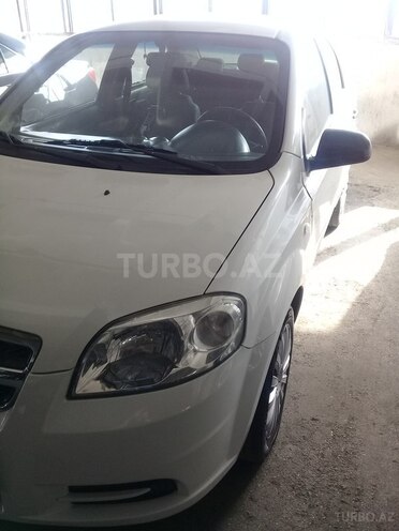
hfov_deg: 45.4
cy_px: 266
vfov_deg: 58.4
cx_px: 200
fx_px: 476
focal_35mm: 31
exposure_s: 1/50
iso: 50
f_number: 2.2
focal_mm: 3.3
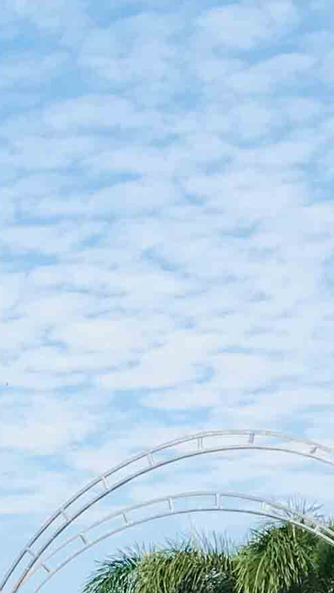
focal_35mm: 139
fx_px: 2188
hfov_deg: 7.9
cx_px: -566
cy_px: 771
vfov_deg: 14.8
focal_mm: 3.99
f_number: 1.8
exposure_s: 1/1277
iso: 20
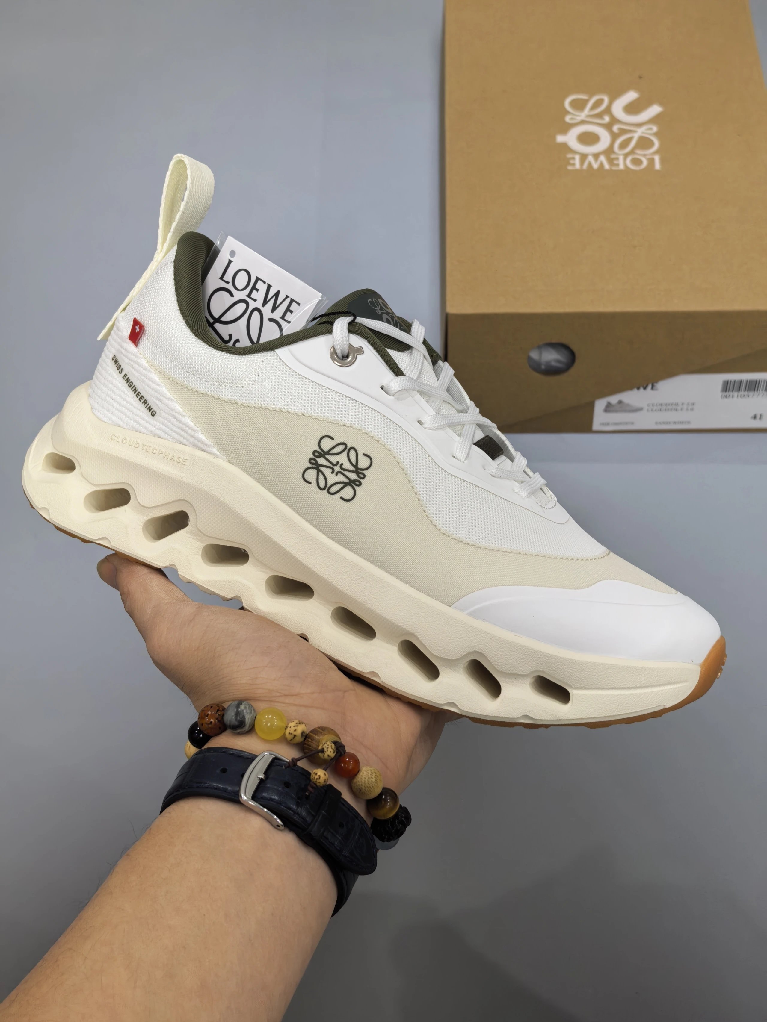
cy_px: 511
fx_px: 1418
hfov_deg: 30.3
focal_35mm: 48
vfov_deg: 39.7
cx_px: 384
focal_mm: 5.75
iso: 160
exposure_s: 1/50
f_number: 2
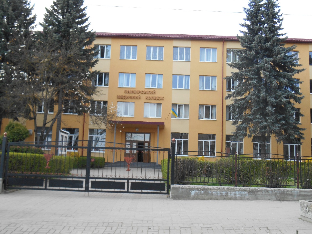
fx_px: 370
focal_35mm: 41
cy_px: 117
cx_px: 156
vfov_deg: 35.1
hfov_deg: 45.8
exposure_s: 1/250
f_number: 3.9
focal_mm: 7.2
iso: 140
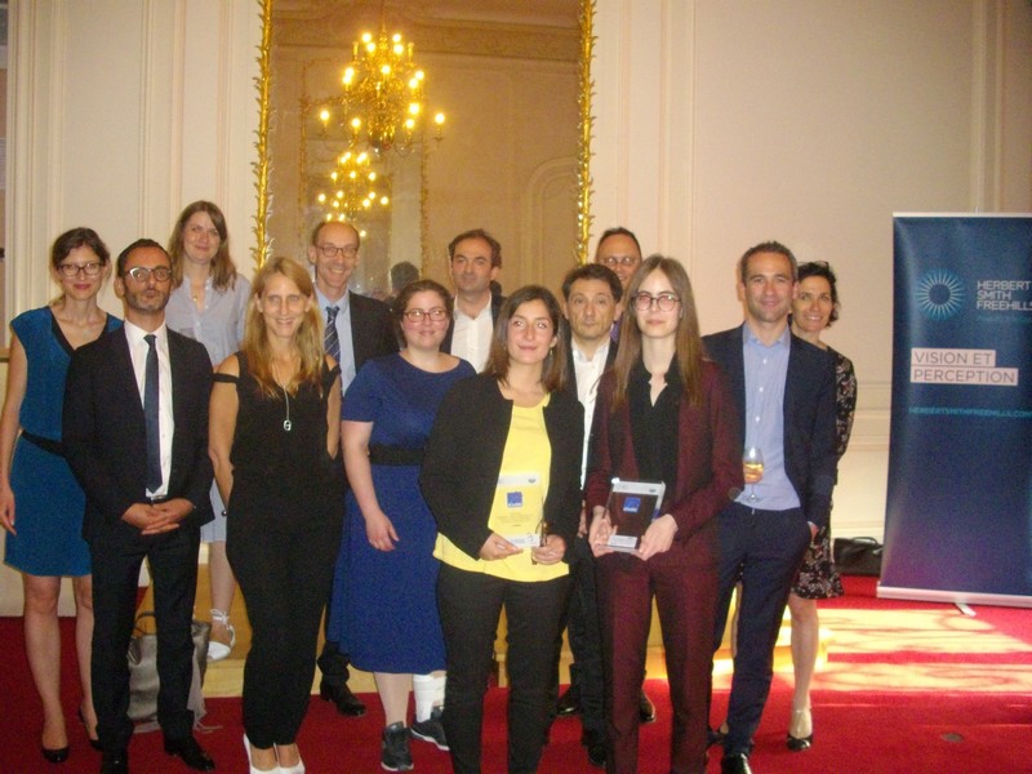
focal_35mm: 37
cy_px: 387
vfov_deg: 38.7
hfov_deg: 50.1
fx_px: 1103
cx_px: 516
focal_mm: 6.2
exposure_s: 1/50
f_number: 2.8
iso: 545
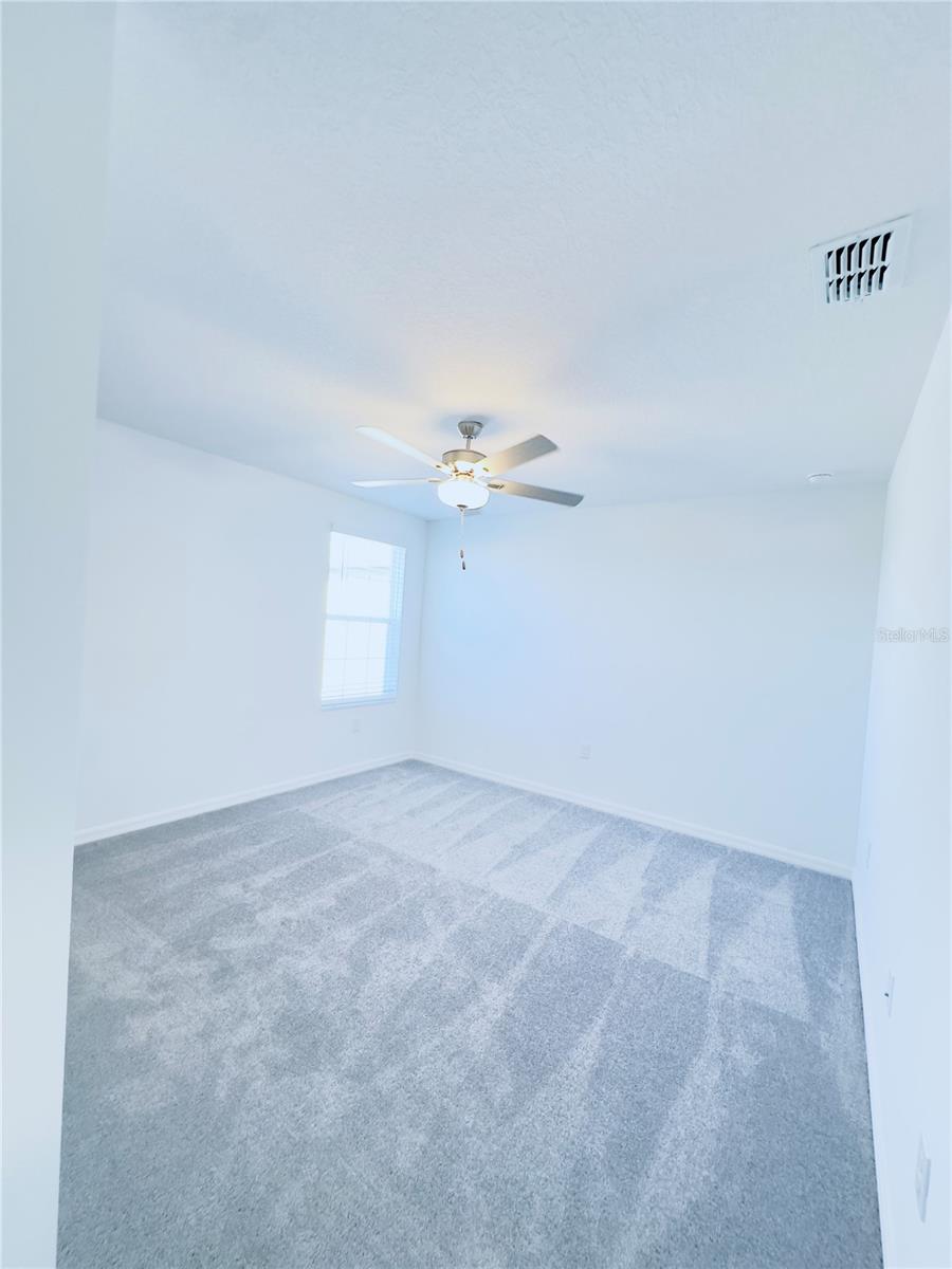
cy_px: 634
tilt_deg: -0.2
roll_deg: -5.0
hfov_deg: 85.7
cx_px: 476
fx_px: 513
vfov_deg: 102.1
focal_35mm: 14
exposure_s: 1/60
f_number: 2.2
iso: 320
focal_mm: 2.22
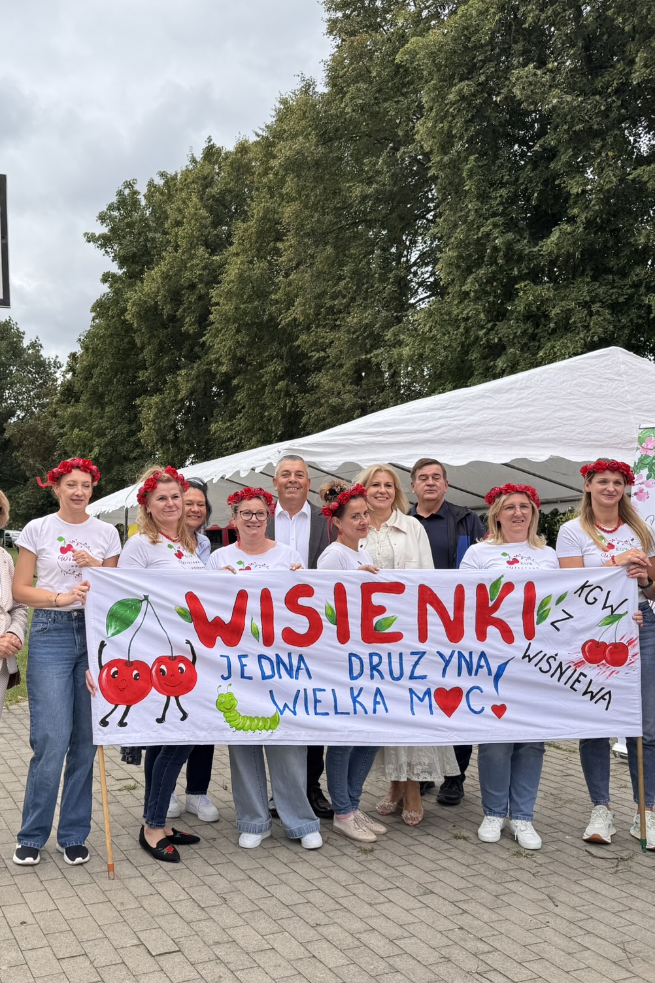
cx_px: 209
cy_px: 487
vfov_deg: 55.8
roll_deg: +1.0
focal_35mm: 34
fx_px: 928
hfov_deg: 38.4
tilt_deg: +1.7
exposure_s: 1/2415
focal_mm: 6.76
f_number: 1.78
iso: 80
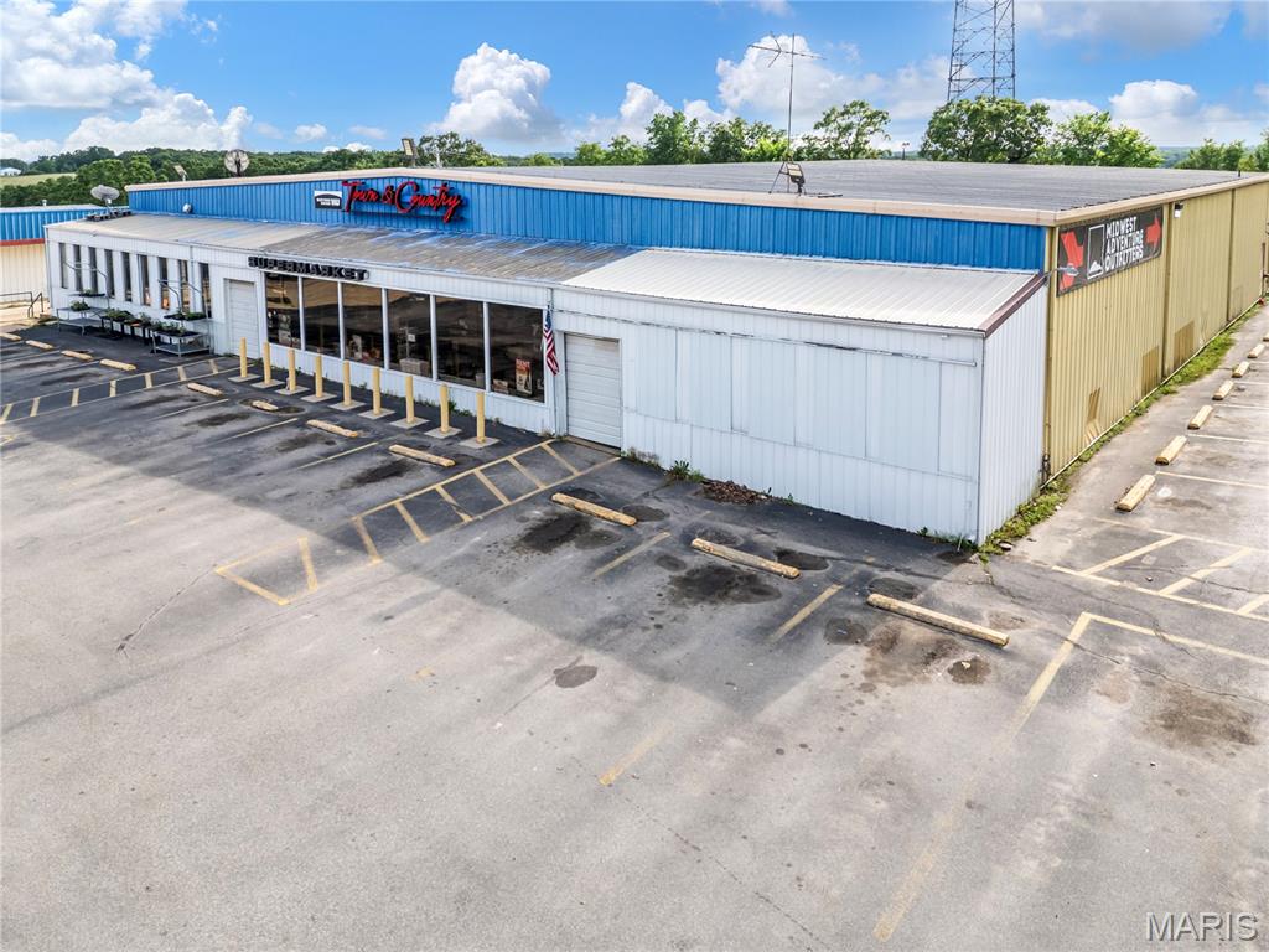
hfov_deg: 71.6
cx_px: 634
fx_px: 880
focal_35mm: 24
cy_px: 476
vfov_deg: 56.8
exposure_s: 1/2000
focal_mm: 6.72
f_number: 1.7
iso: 200
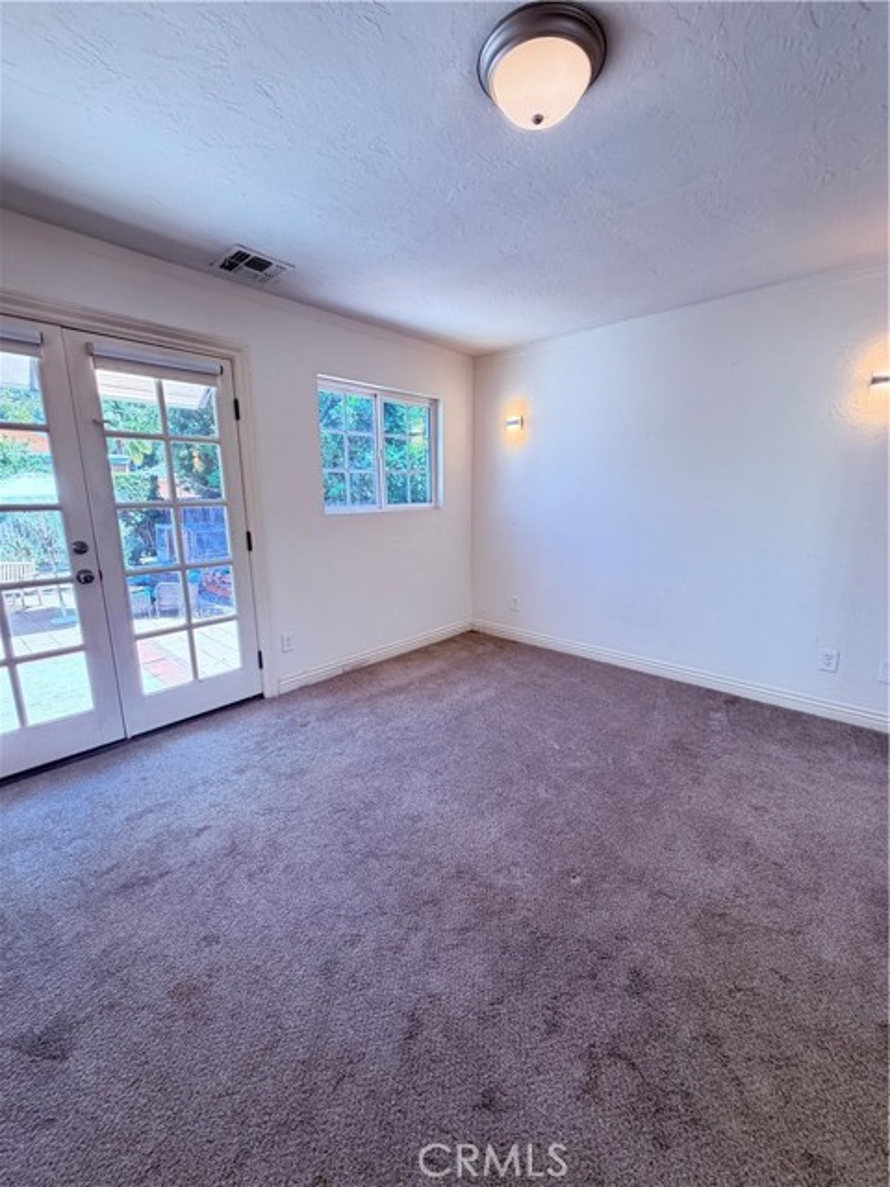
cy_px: 594
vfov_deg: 102.1
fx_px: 480
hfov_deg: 85.7
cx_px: 445
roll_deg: +0.0
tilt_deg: -11.4
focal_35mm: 14
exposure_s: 1/120
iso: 125
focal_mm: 2.22
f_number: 2.2
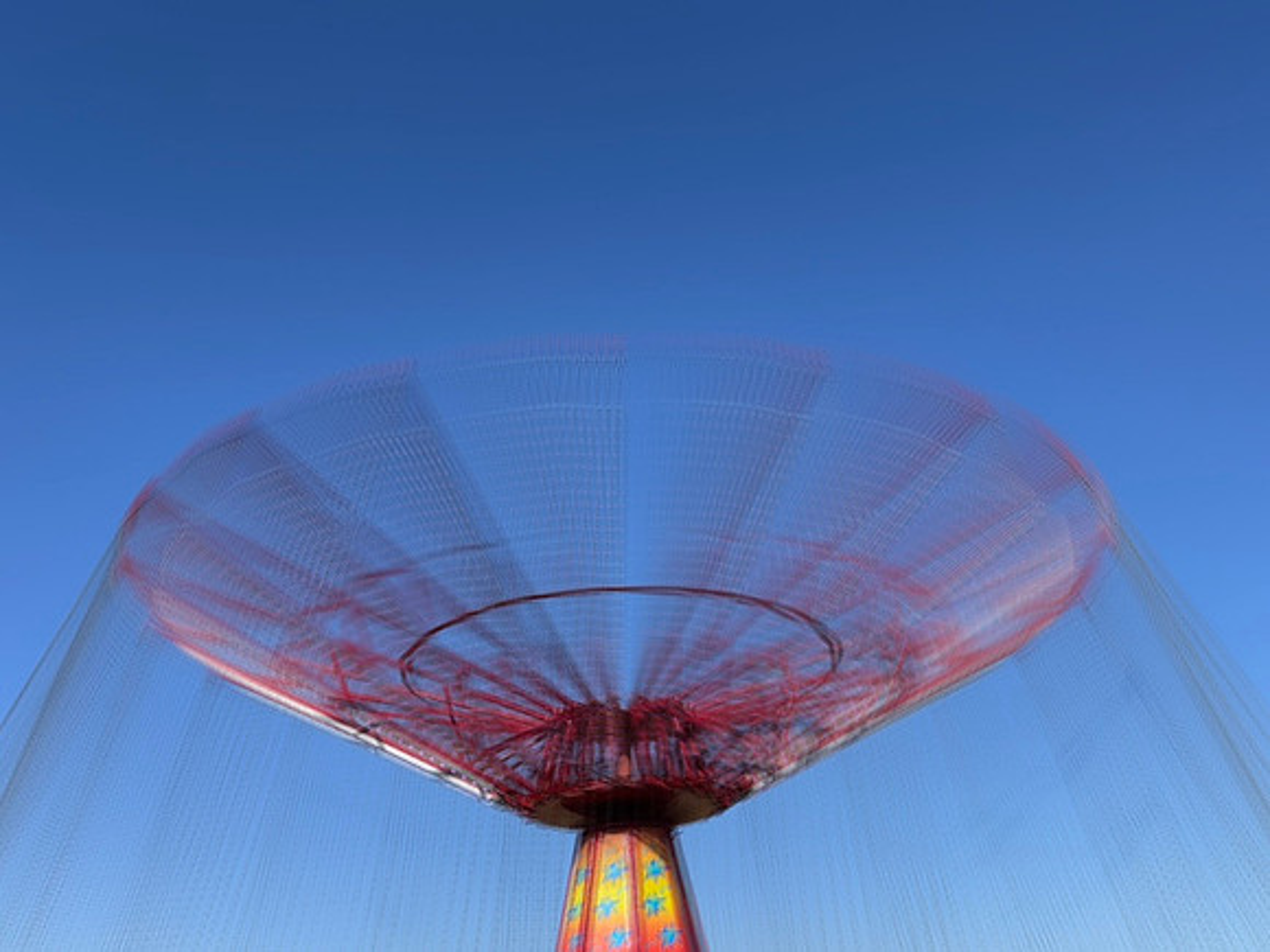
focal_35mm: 88
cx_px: 635
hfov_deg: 22.3
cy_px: 476
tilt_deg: +27.9
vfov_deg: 16.8
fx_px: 3229
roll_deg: +2.2
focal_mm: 5.1
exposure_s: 4
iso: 50
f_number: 1.6
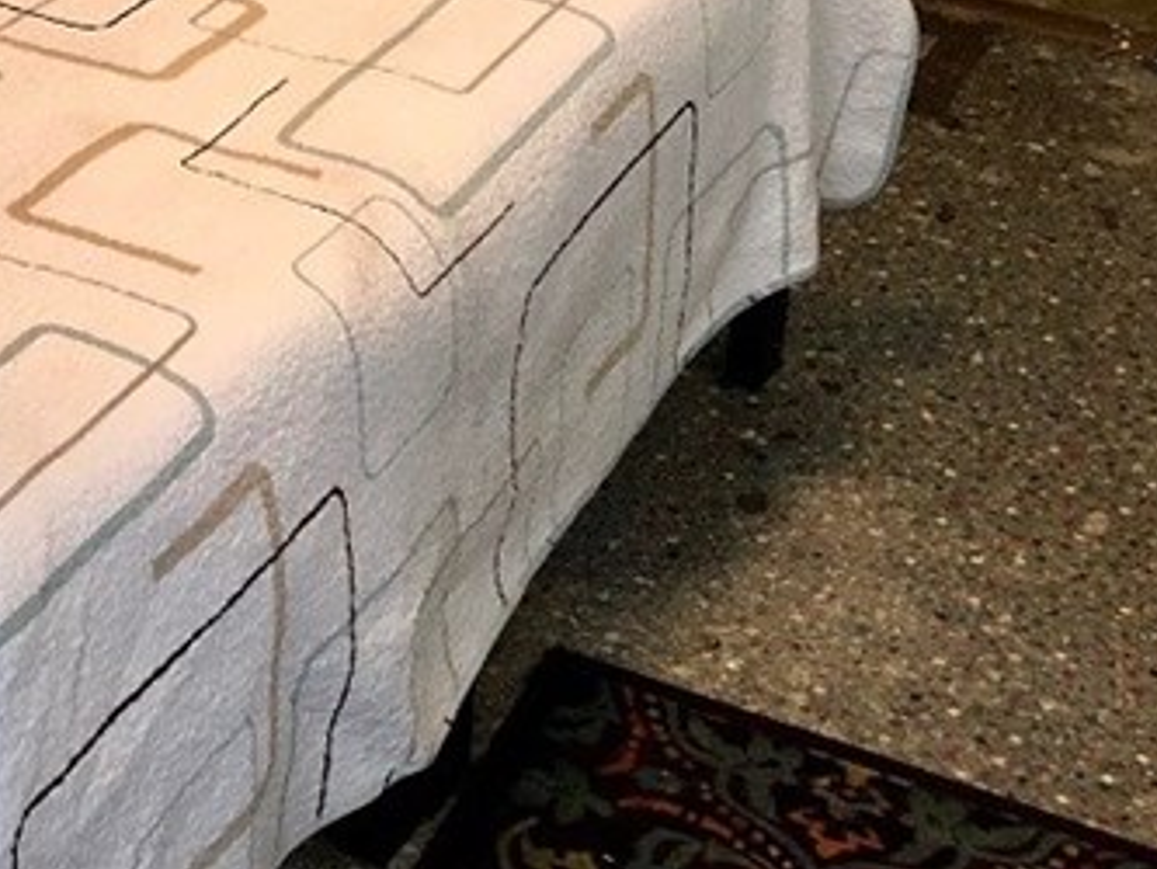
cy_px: -295
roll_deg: +0.7
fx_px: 2875
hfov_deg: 21.4
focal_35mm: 86
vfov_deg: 16.2
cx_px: -177
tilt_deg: -17.3
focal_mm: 3.99
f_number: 1.8
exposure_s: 1/15
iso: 64
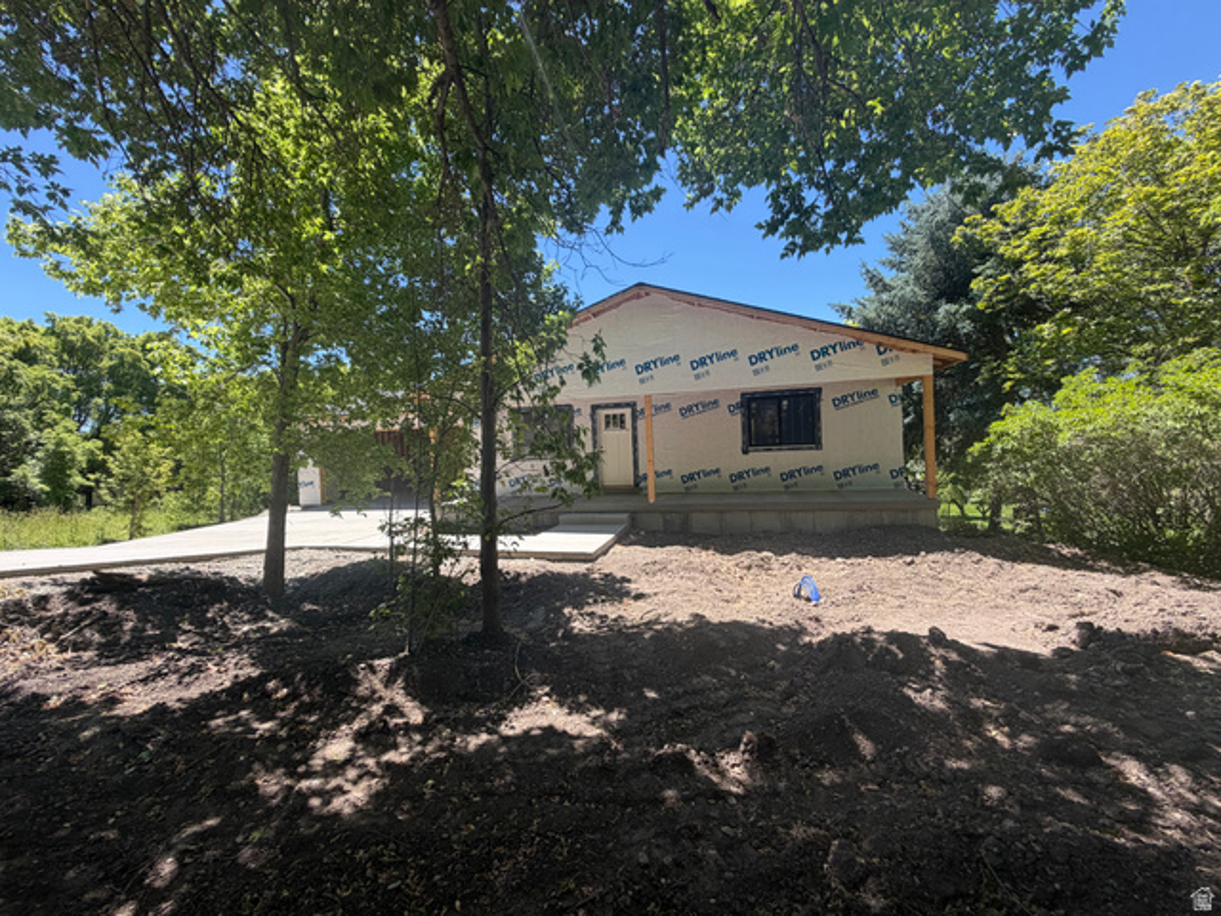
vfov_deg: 85.7
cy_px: 458
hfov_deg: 102.1
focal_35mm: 14
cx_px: 610
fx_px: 494
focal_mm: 2.22
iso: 64
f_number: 2.2
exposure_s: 1/502
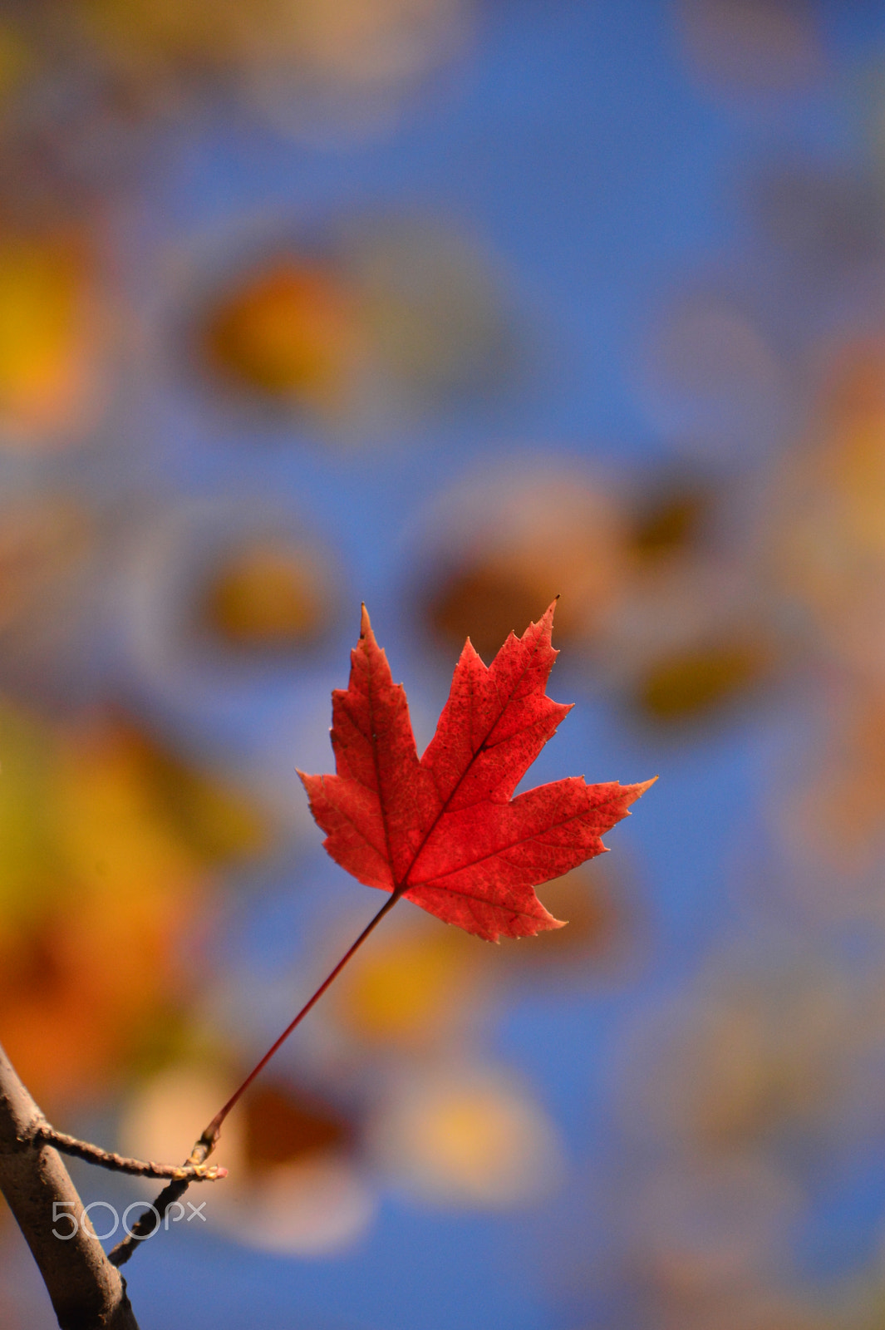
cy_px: 665
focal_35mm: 290
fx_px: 10705
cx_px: 442
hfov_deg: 4.7
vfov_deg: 7.1
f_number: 5.6
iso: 2000
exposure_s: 1/3200
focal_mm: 290
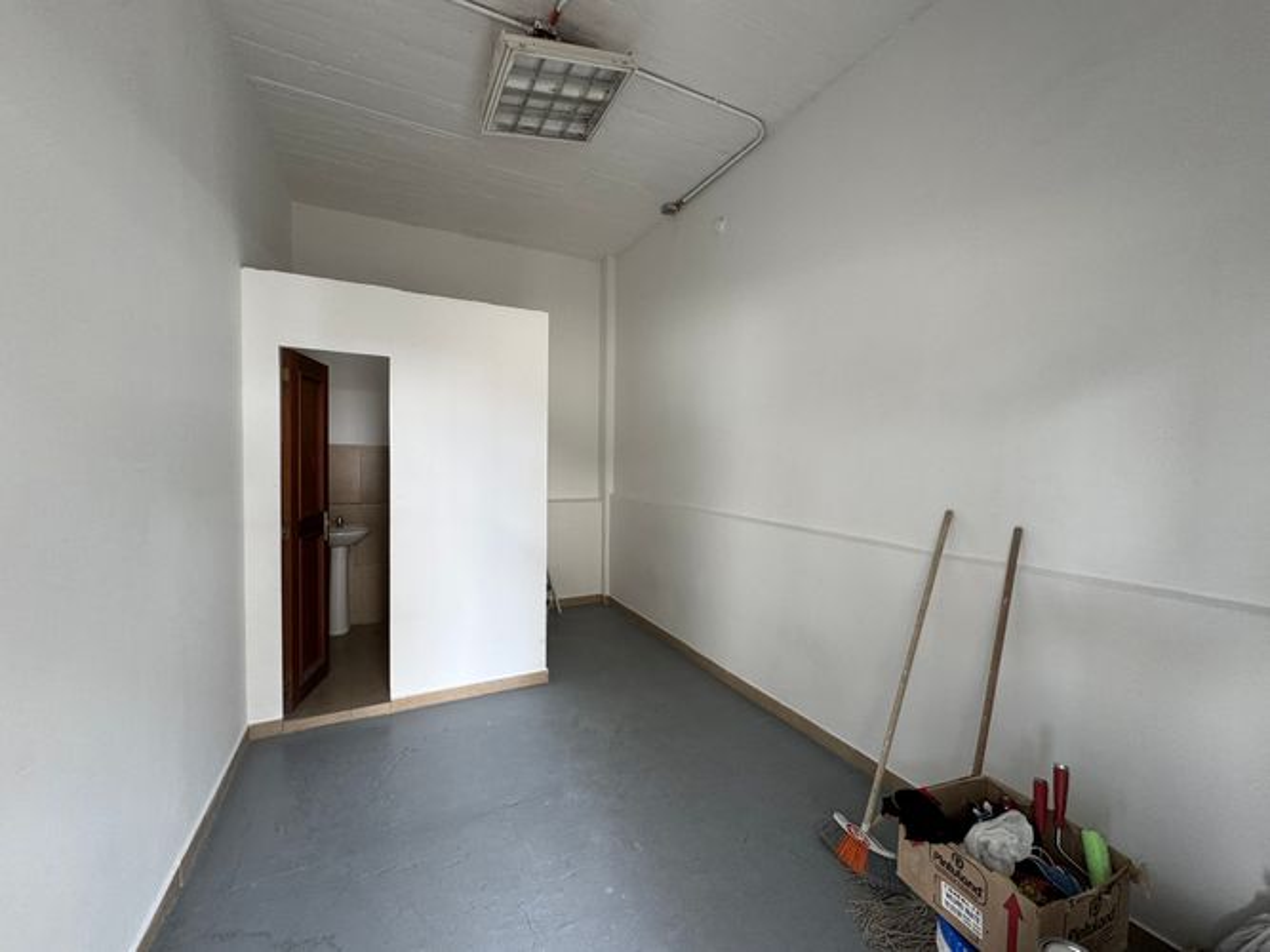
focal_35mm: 14
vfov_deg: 85.7
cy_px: 476
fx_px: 514
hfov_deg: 102.1
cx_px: 635
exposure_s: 1/99
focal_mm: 2.22
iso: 125
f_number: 2.2
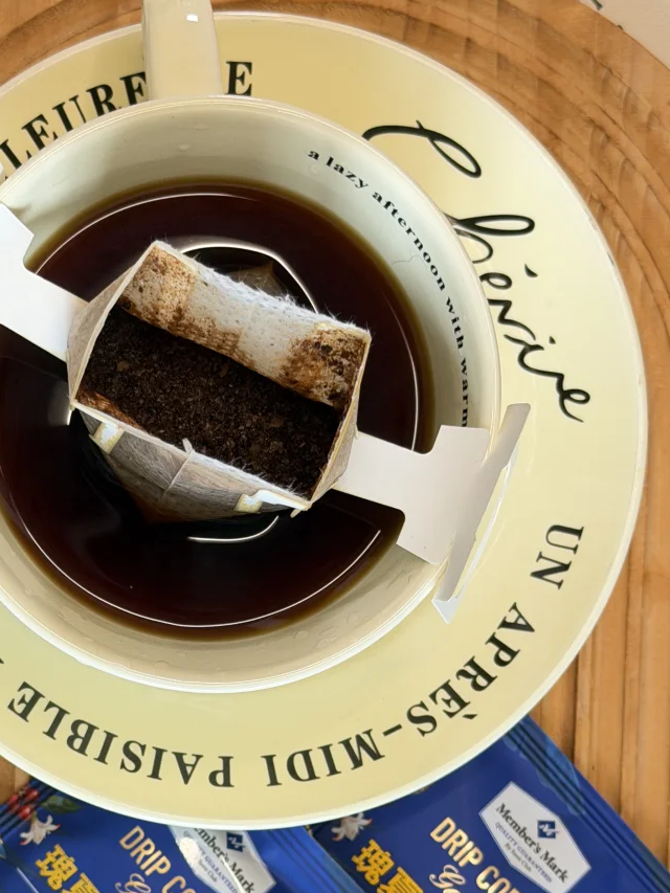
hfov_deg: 18.1
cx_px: 193
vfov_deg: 23.9
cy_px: 644
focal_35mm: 81
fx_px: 2090
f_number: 1.78
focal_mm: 6.76
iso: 100
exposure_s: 1/50
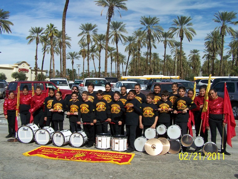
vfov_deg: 37.8
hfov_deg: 48.9
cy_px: 90
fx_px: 261
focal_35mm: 38
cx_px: 119
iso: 80
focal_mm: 6.3
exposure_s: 1/1000
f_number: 5.6
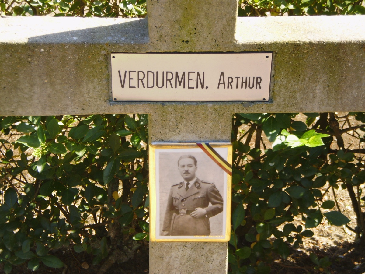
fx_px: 1139
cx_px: 182
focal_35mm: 108
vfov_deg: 13.7
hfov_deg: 18.2
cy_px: 137
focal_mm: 18.9
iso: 64
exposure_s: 1/50
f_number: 5.9
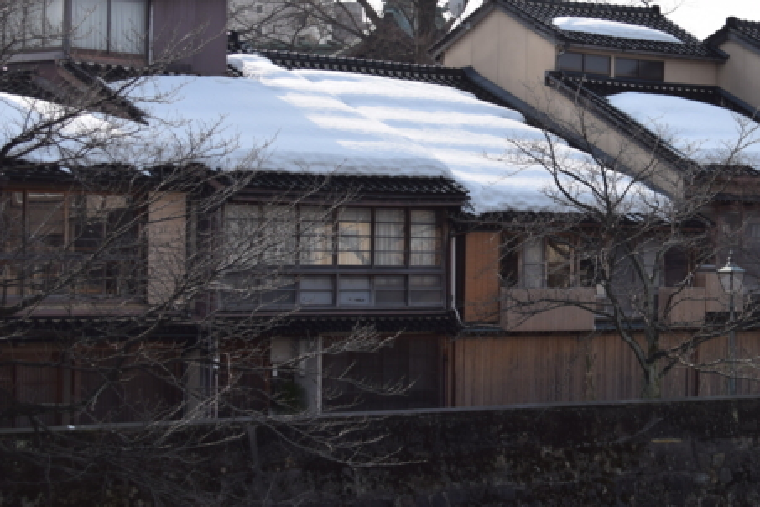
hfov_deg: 19.2
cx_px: 554
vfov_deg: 12.9
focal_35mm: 106
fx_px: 2238
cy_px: 249
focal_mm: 40
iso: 100
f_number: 5
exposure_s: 1/500
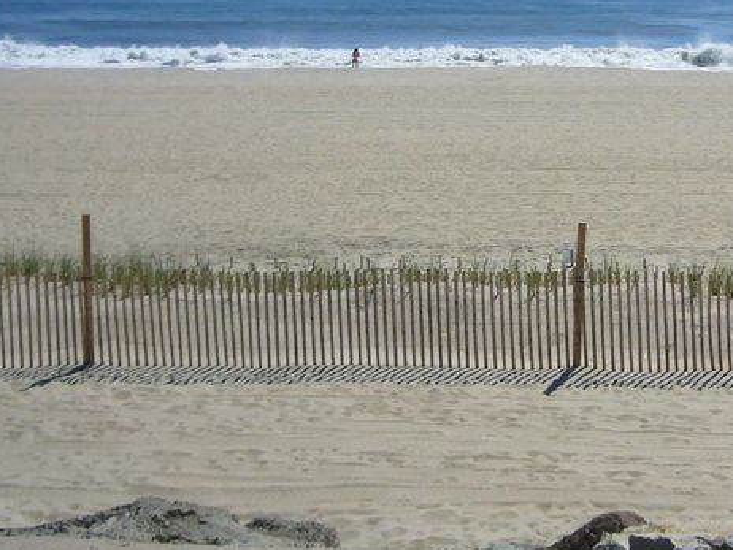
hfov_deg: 30.4
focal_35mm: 62
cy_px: 201
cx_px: 595
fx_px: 1314
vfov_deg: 23.6
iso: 80
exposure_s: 1/1000
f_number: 5.6
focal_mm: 4.6
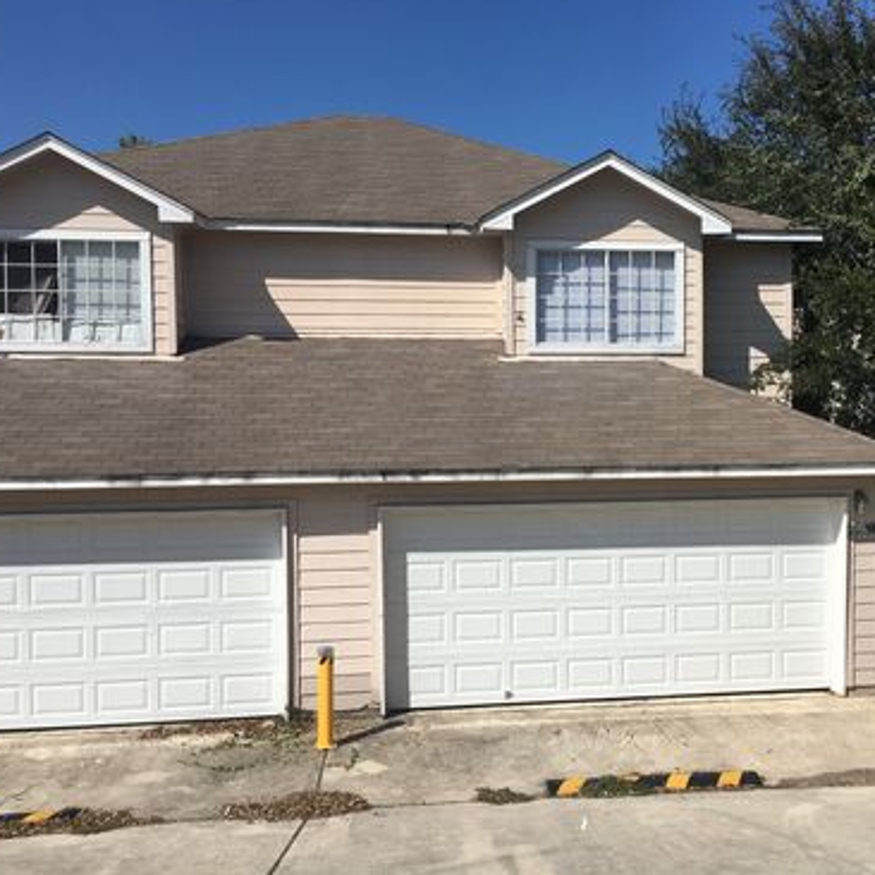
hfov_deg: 46.7
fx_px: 1001
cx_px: 564
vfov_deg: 47.2
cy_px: 432
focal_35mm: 35
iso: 25
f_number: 2.2
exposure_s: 1/2849
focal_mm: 4.15
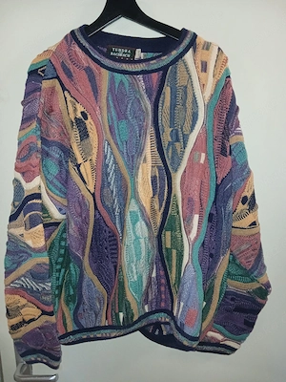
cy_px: 191
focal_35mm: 27
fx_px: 297
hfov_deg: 51.4
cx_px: 143
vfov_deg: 65.3
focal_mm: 3.98
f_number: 1.8
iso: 250
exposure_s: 1/33.3
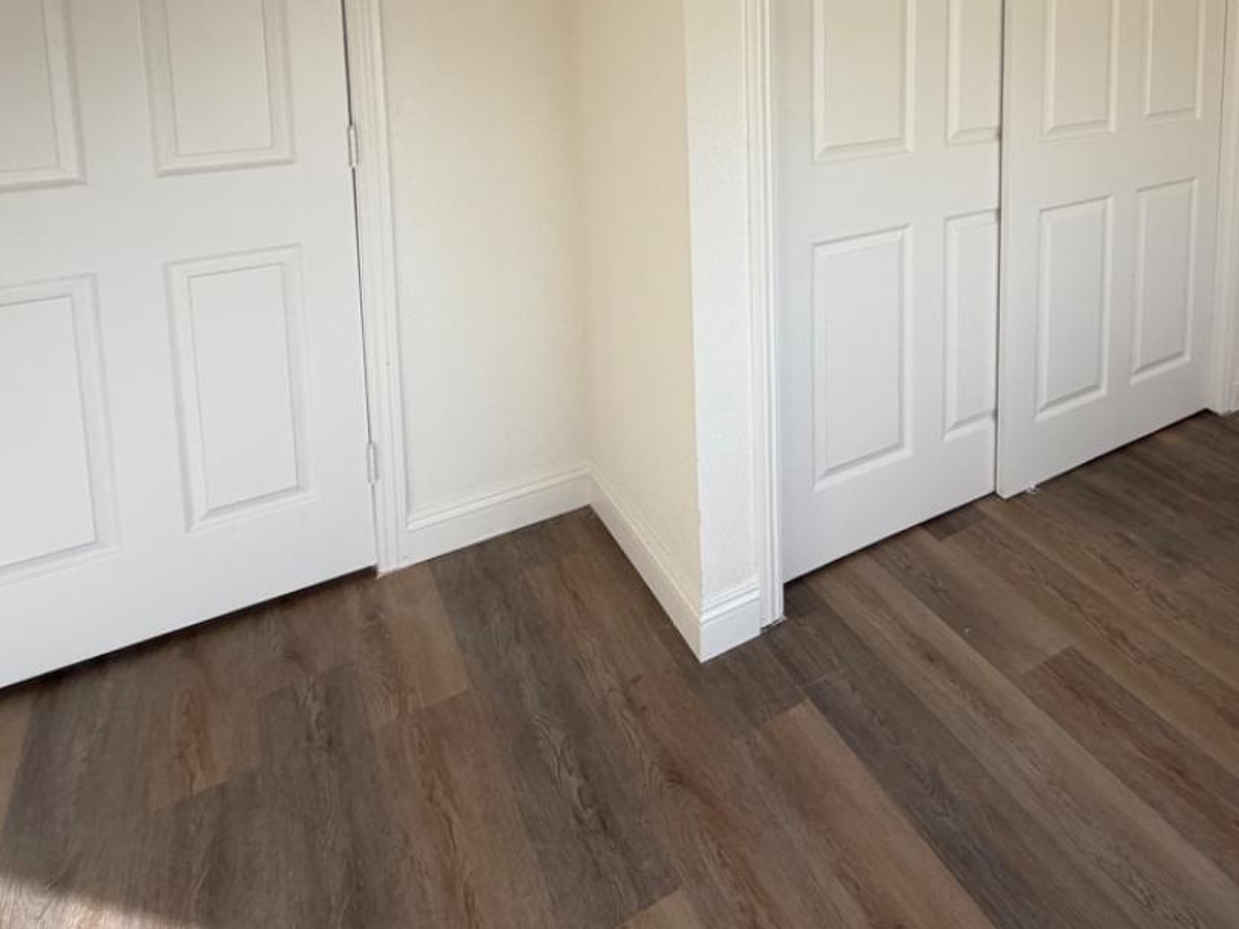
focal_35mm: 26
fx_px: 931
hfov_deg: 64.0
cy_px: 79
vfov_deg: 47.3
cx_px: 903
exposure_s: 1/121
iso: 125
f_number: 2.2
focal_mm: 2.22
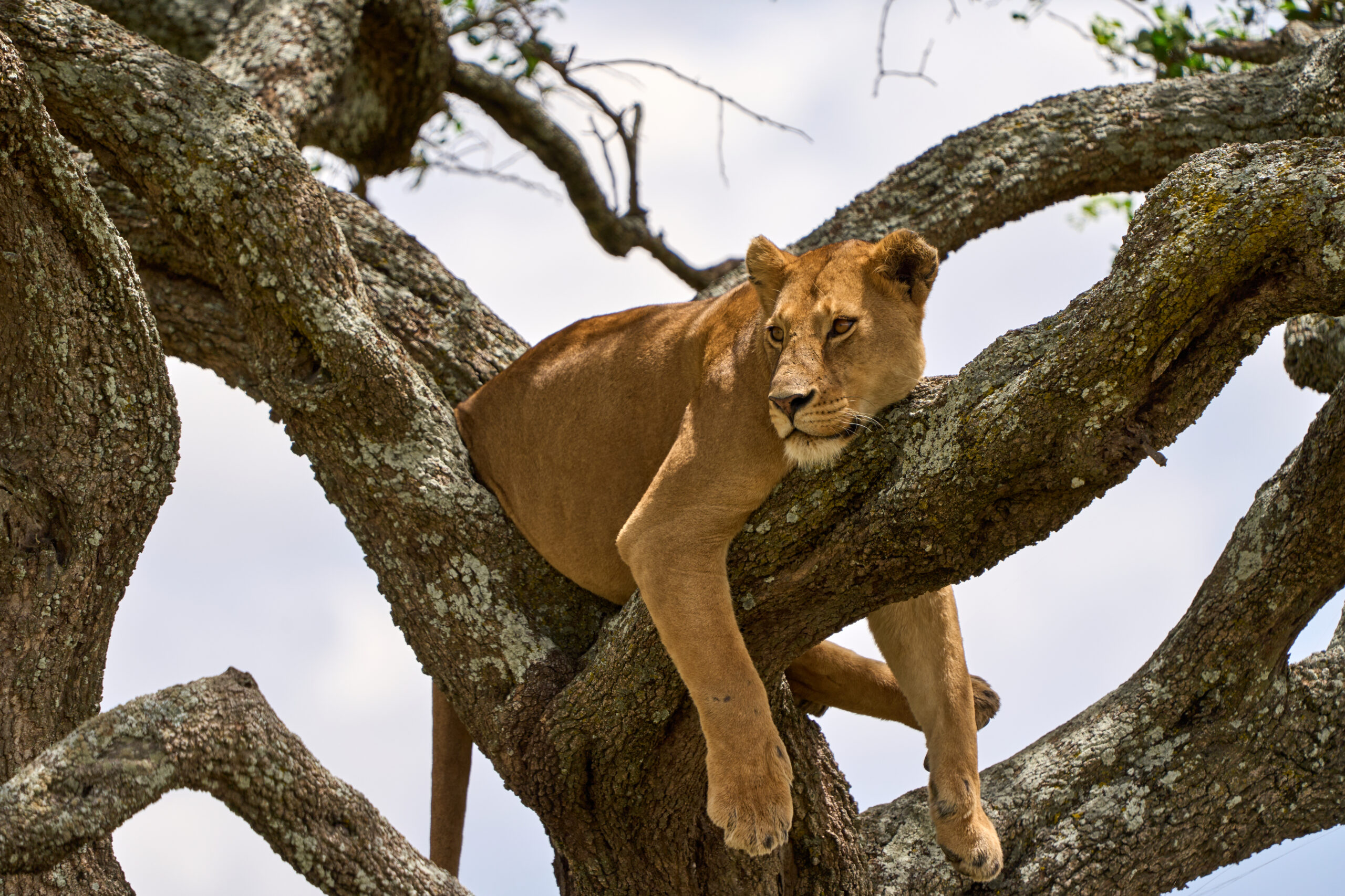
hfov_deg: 3.7
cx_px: 672
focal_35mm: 553
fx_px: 20660
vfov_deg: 2.5
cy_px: 448
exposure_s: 1/800
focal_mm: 553
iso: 200
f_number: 6.3
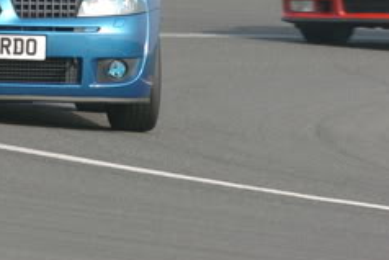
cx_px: -111
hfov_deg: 1.7
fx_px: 13061
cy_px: -75
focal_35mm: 1208
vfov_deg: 1.1
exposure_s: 1/320
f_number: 7.6
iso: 200
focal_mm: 300
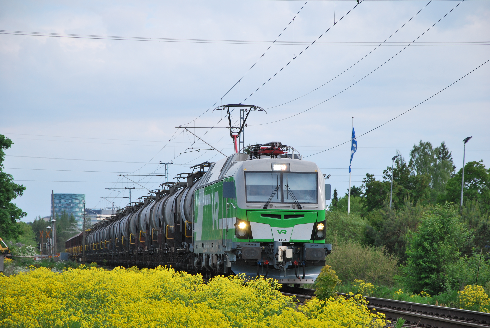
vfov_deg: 8.7
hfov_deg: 13.0
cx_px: 245
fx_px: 2146
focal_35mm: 158
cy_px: 164
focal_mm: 105
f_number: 8
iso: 200
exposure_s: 1/320
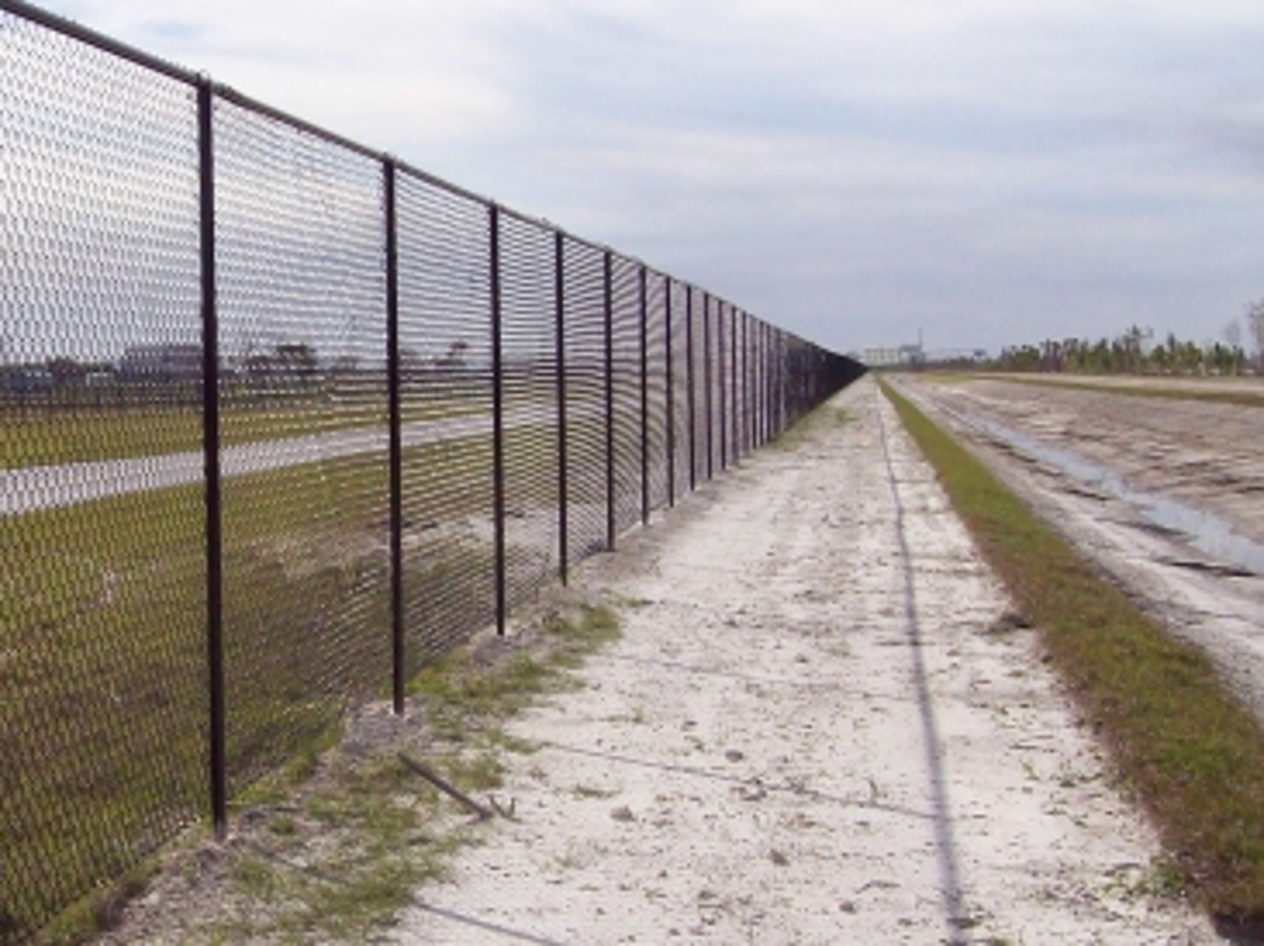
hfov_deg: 29.8
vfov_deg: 23.3
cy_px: 473
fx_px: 2299
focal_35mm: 63
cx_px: 200
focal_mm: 6
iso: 80
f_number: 4.8
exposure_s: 1/1008
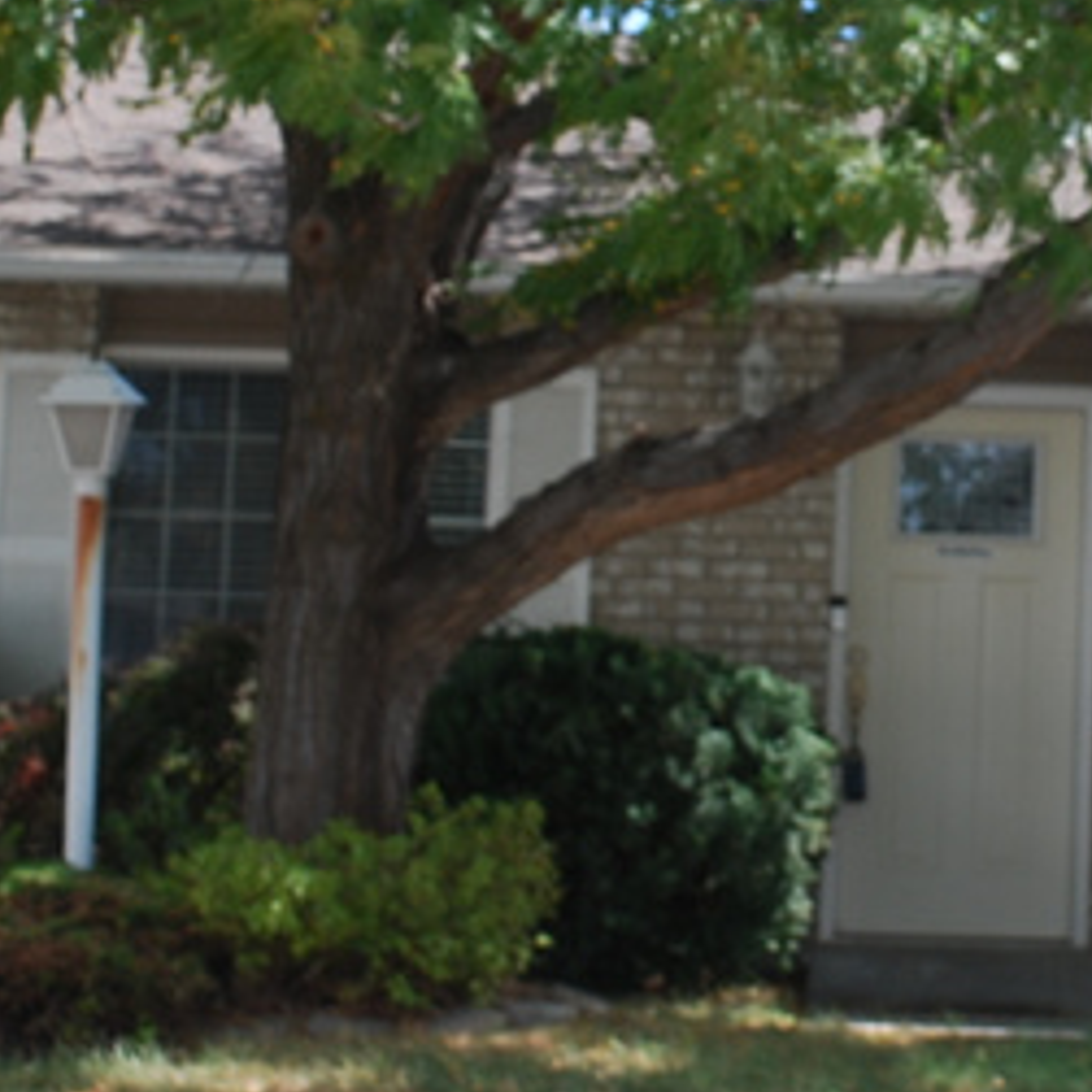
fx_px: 4273
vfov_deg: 14.5
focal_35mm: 120
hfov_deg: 14.3
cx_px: 1075
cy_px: 202
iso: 100
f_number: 5.6
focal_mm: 23
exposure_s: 1/125
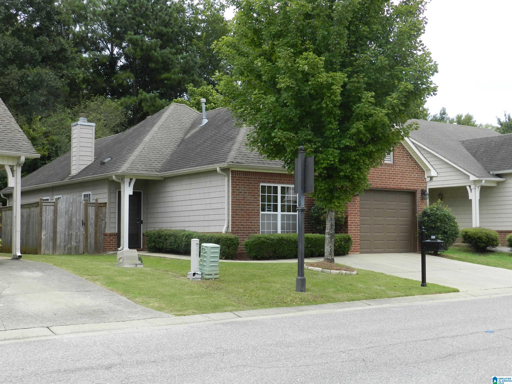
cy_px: 192
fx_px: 680
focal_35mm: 46
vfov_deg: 31.5
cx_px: 256
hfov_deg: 41.2
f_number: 4.2
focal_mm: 8.1
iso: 160
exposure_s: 1/400
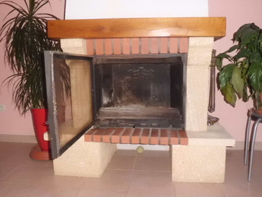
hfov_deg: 58.4
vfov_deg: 45.4
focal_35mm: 31
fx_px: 235
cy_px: 98
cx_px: 131
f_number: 2.9
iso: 400
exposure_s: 1/60
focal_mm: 5.5
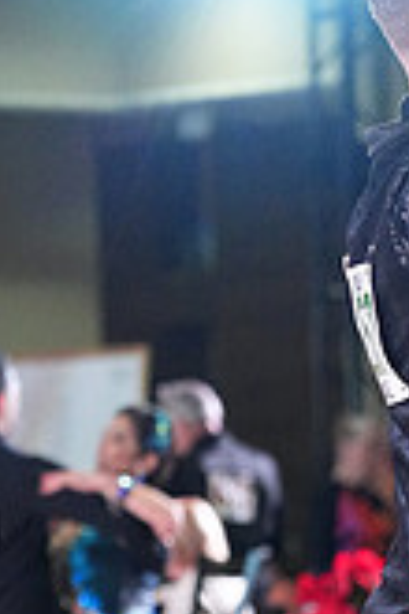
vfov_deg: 4.7
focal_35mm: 433
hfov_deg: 3.2
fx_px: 7378
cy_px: 856
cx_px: 653
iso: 6400
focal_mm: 123
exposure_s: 1/400
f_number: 4
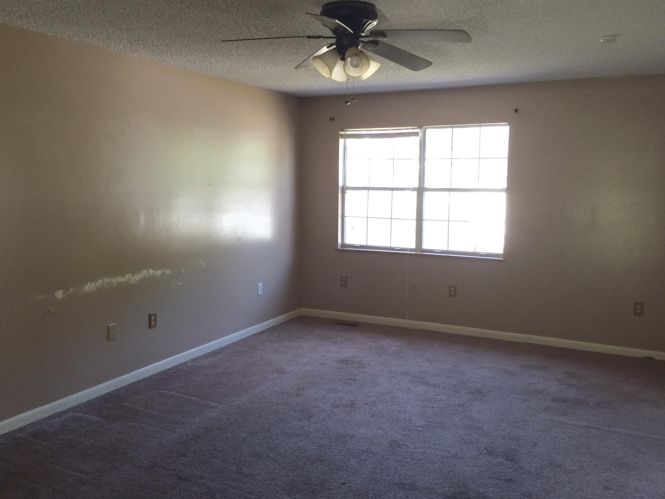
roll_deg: +0.6
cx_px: 325
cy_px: 252
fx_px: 596
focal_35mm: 31
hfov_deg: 58.3
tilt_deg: -7.2
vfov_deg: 45.4
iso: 40
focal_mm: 4.15
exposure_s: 1/30
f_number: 2.2
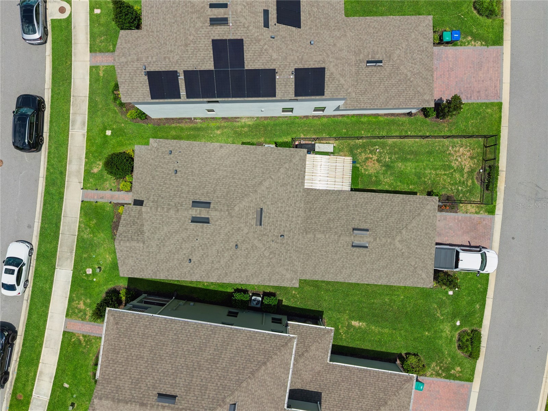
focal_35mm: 24
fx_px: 380
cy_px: 206
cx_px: 274
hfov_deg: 71.6
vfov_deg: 56.8
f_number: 1.8
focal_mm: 8.7
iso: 160
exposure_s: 1/8000
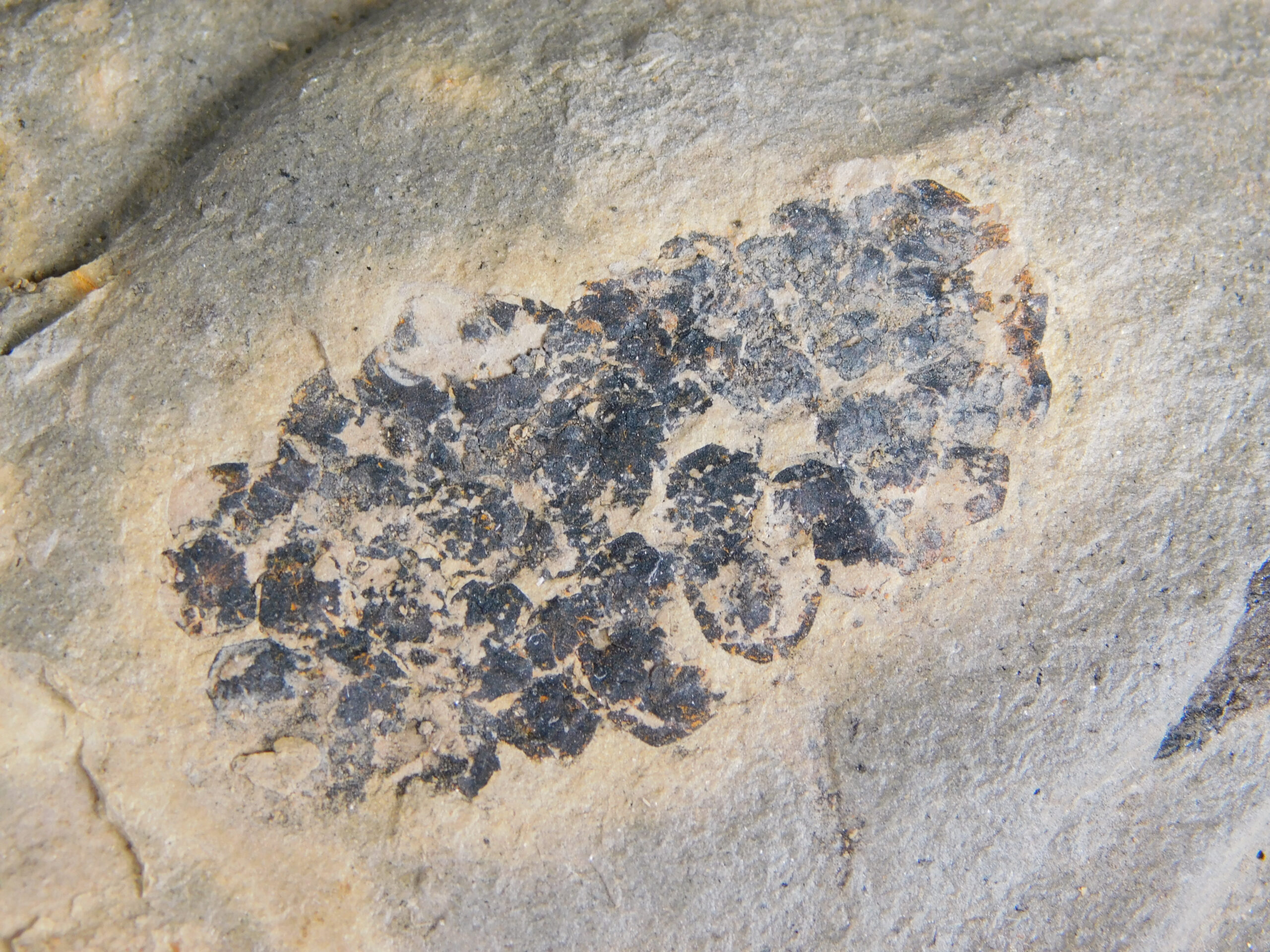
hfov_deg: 11.6
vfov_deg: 8.7
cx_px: 635
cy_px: 476
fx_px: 6237
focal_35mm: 170
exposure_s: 1/40
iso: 125
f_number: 5.3
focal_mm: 30.1
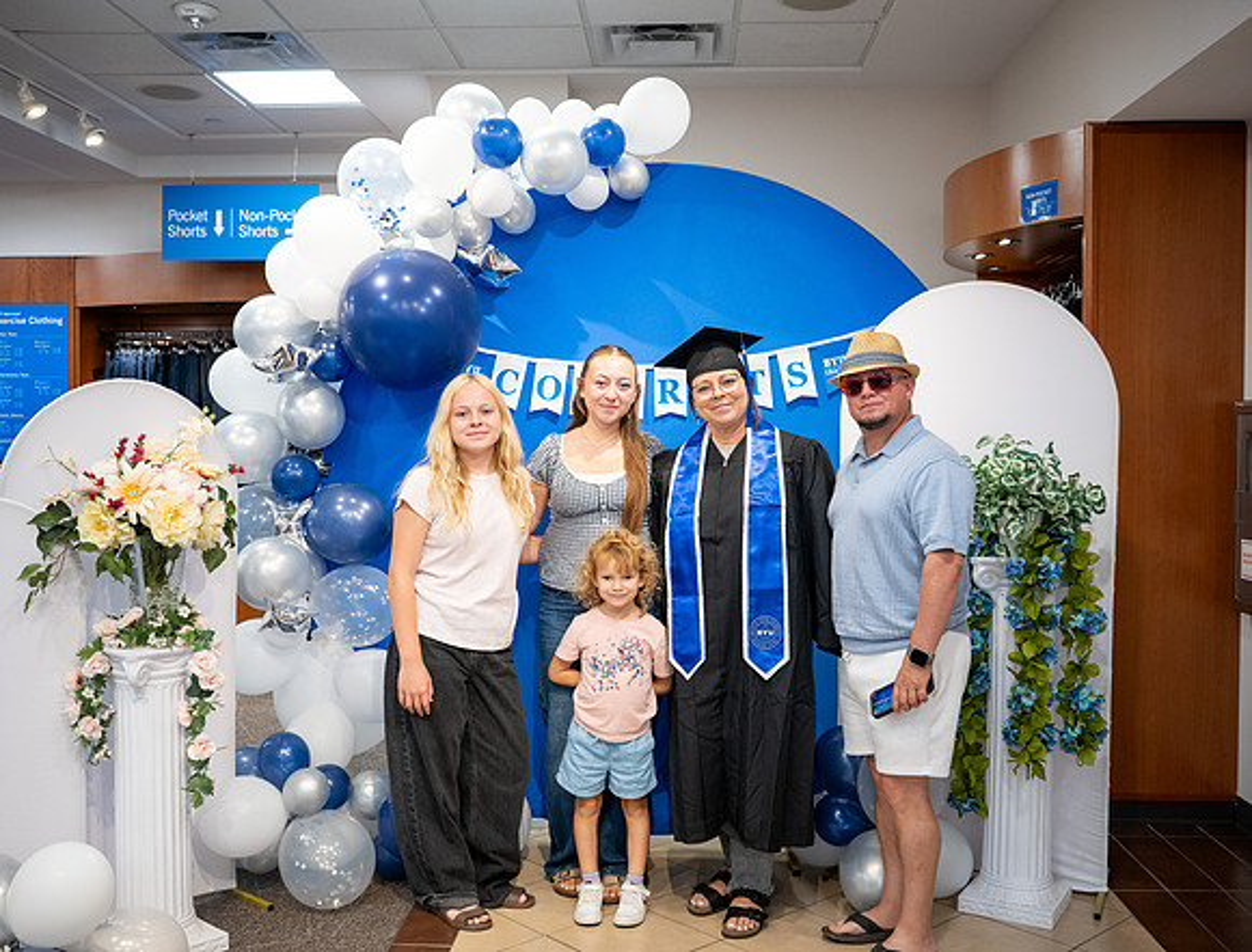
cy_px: 446
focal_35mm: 34
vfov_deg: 41.9
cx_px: 621
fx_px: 1242
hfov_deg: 53.5
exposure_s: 1/400
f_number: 2.8
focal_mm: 29.5
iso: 1600
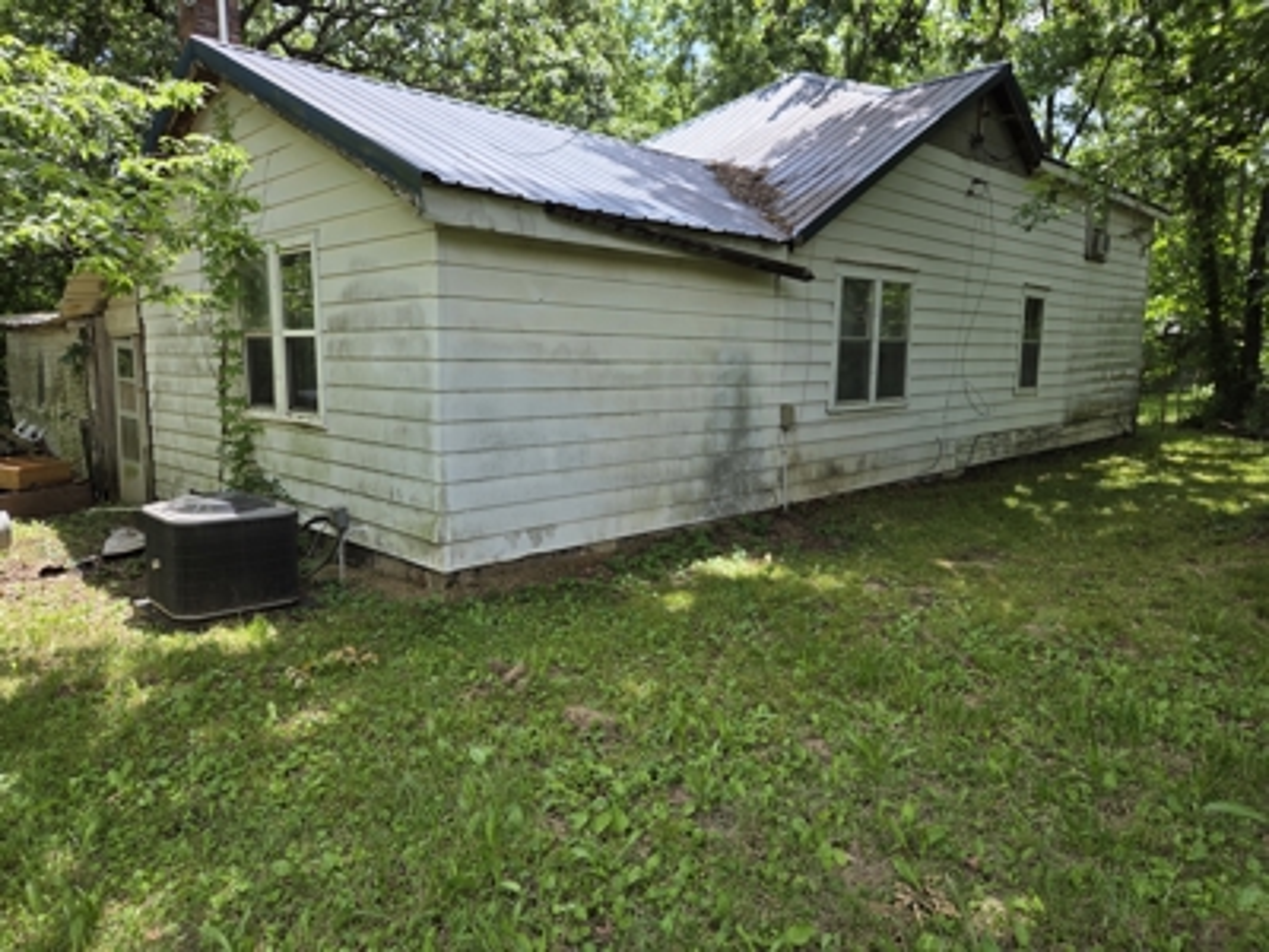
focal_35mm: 23
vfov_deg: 58.9
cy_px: 476
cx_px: 634
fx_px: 843
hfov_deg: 73.9
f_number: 1.8
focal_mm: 5.4
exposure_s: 1/1546
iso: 80
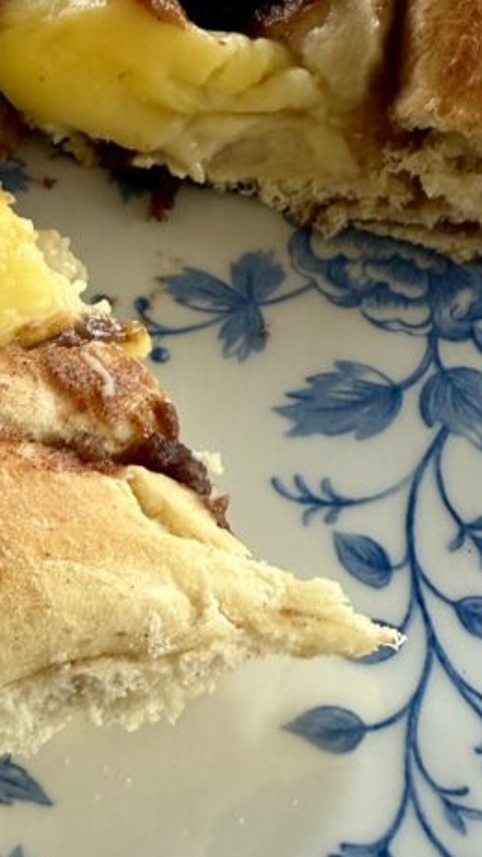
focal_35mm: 58
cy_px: 410
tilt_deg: -51.2
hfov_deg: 20.0
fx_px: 1317
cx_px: -20
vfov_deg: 36.0
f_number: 2.2
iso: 200
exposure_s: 1/100
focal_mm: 2.22
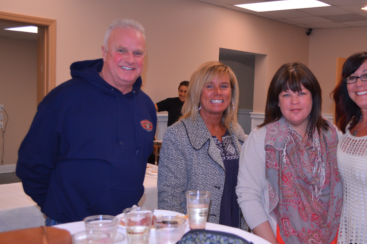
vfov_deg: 27.4
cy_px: 139
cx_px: 246
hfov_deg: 39.9
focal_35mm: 49
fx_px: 499
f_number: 4
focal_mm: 24
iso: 500
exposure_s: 1/60
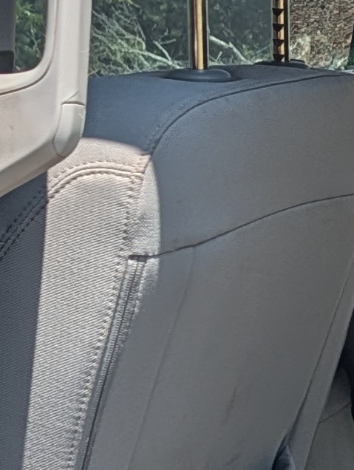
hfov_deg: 8.8
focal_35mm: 154
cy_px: 541
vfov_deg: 12.5
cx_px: 816
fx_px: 2094
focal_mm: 6.9
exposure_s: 1/1233
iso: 19
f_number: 1.68
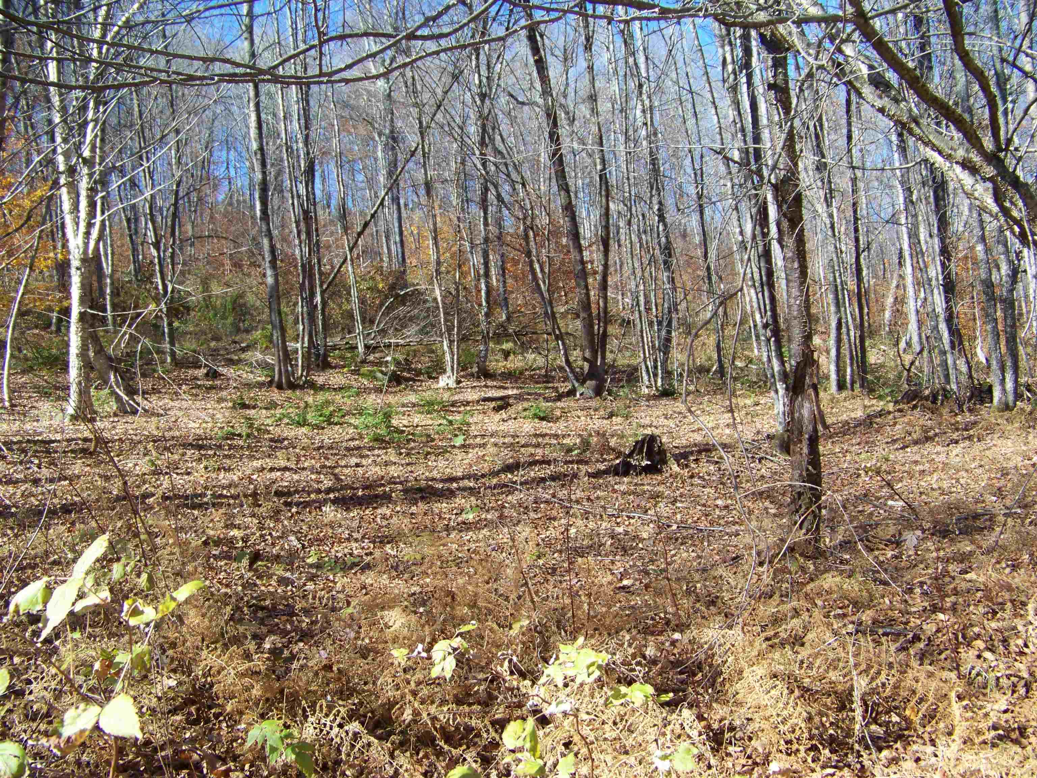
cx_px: 518
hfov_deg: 51.4
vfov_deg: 39.7
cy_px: 389
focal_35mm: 36
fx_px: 1078
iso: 69
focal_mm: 5.85
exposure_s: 1/320
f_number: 2.8
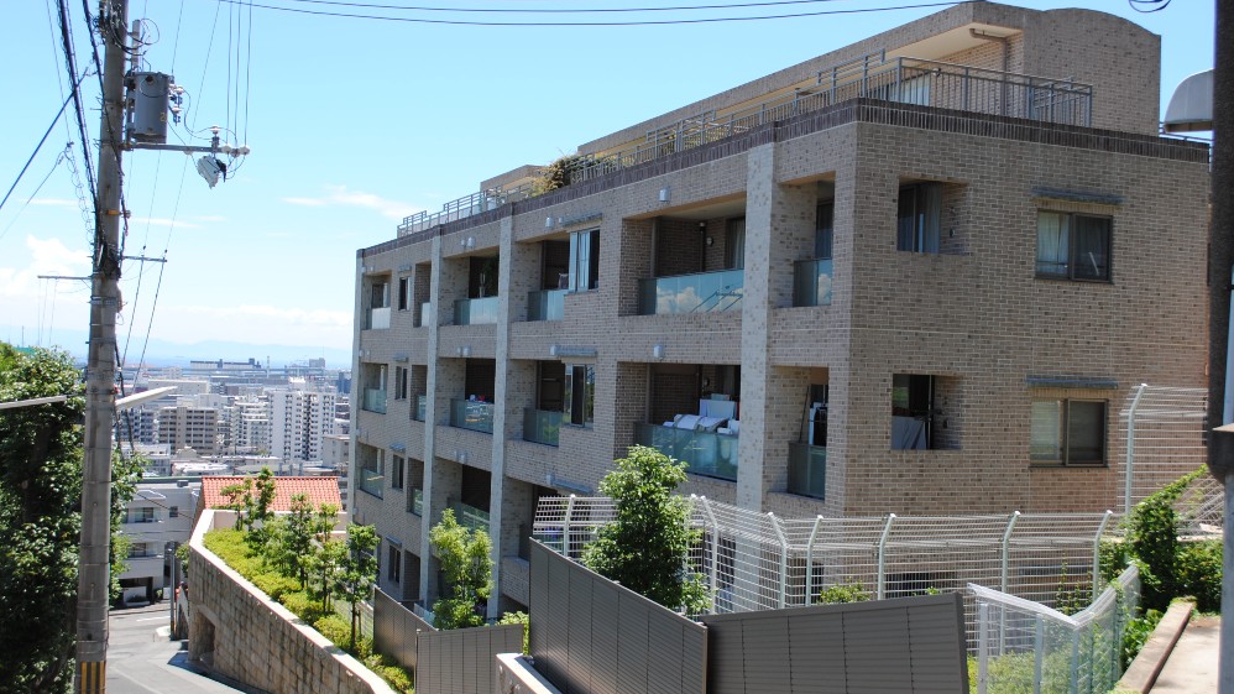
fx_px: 1374
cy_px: 354
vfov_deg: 28.3
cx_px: 623
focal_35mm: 42
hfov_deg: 48.4
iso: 100
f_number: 7.1
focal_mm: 26
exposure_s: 1/200
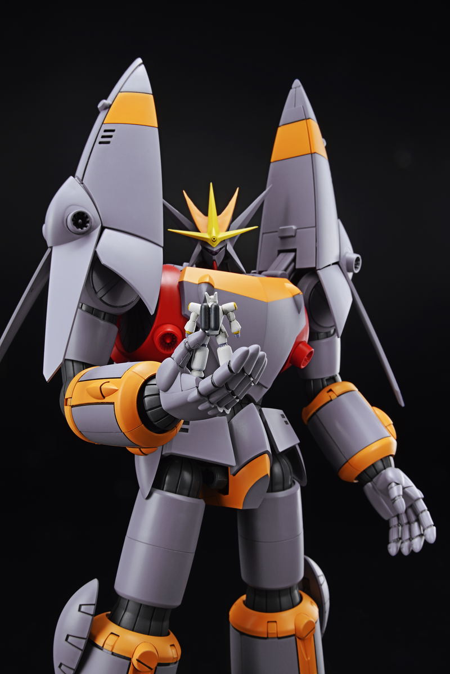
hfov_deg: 24.2
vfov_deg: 35.6
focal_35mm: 56
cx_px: 225
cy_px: 337
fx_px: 1049
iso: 140
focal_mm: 56
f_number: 32
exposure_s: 1/125
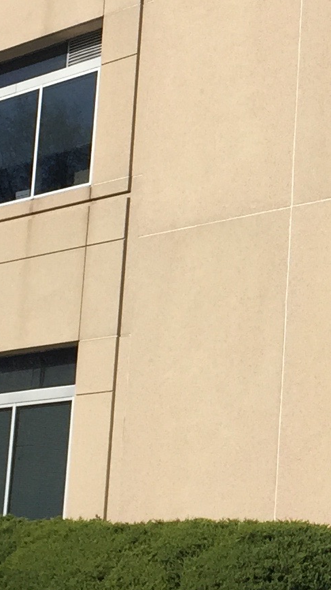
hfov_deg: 9.7
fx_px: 1859
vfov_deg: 17.9
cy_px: 125
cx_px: 602
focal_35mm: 119
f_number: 2.2
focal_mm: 4.15
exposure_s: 1/2825
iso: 32
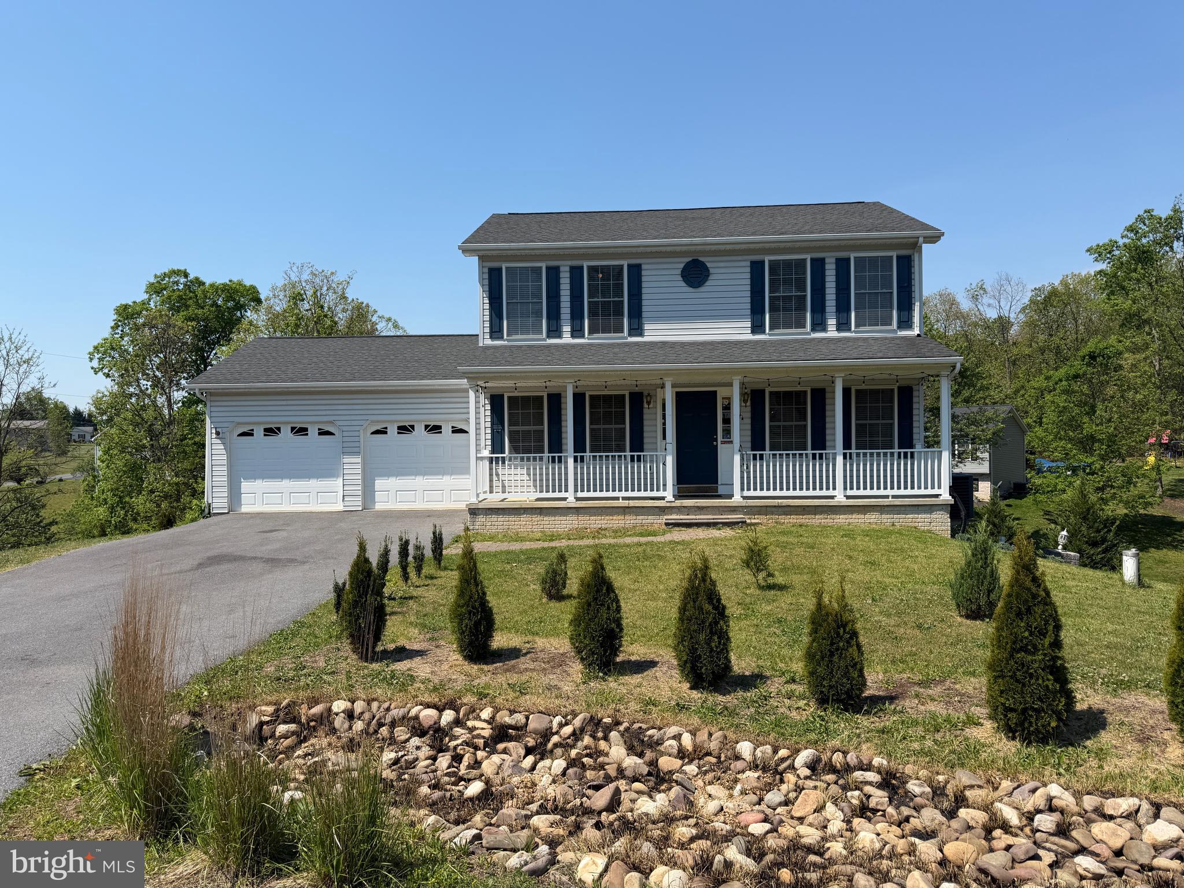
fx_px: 821
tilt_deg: +0.4
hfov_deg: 71.6
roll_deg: +1.3
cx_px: 592
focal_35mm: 24
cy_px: 444
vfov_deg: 56.8
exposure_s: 1/4405
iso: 80
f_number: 1.78
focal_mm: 6.76
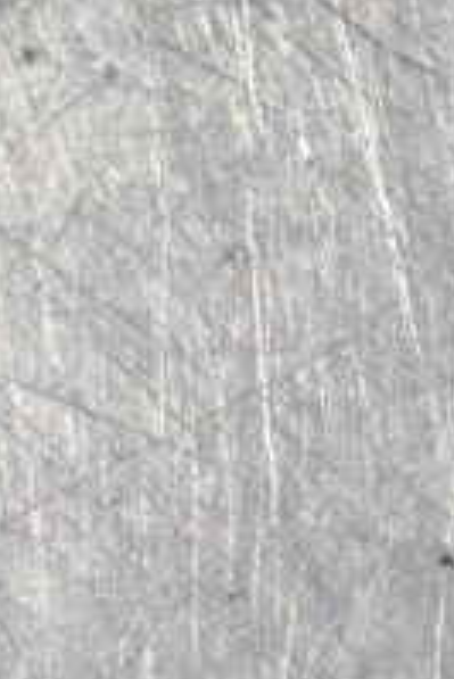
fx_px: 7162
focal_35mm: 379
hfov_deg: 3.6
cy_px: -708
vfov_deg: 5.3
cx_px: -205
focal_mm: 55
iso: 6400
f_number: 5.6
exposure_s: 1/100
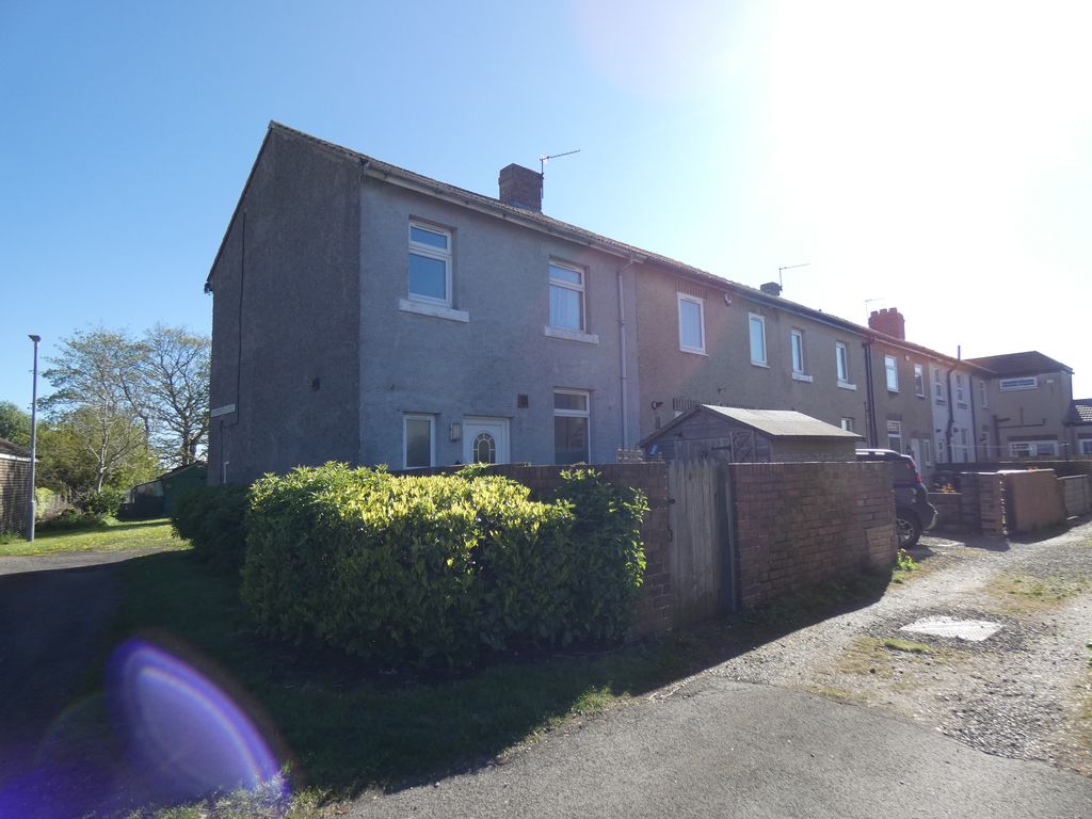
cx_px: 546
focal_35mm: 20
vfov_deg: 66.0
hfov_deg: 81.7
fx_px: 631
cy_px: 410
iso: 80
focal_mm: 3.6
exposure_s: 1/800
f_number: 2.8
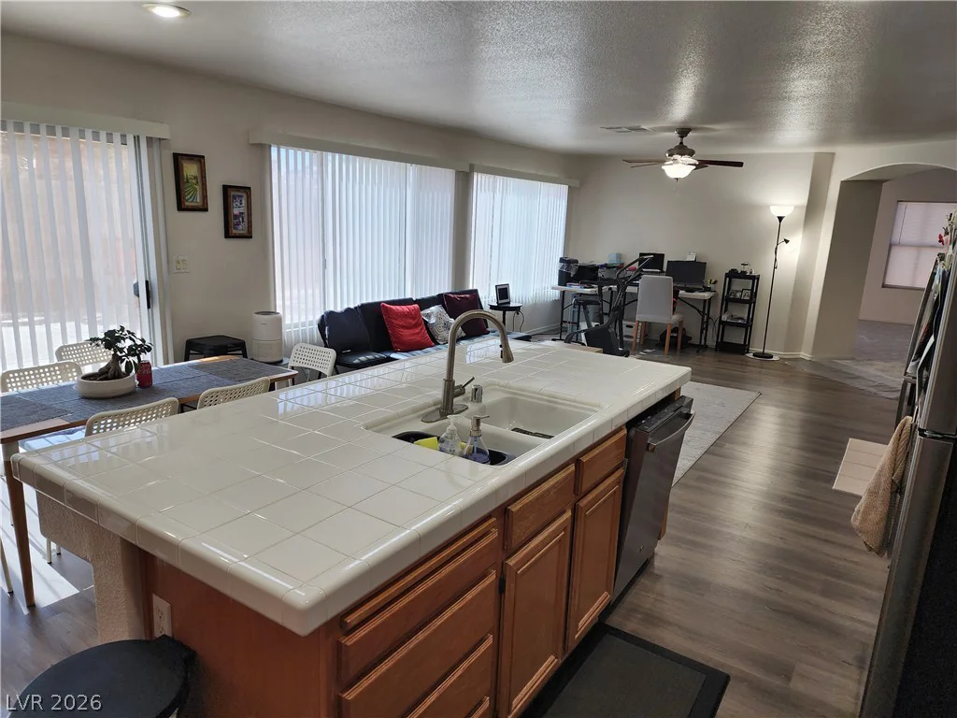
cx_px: 478
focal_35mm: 23
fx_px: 636
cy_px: 359
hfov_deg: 73.9
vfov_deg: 58.9
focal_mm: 6.4
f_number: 1.8
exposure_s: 1/120
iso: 40
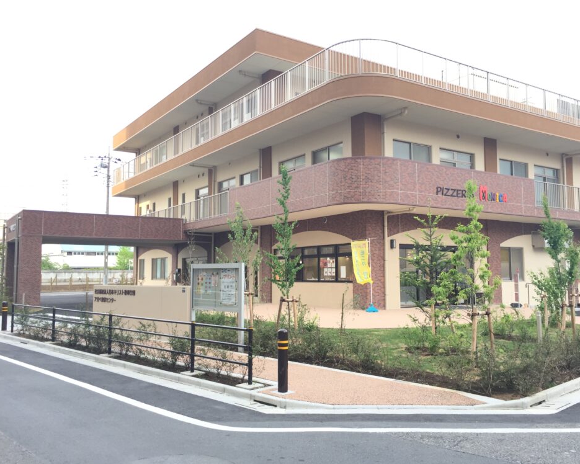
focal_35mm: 31
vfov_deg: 47.1
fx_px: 532
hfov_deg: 57.1
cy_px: 232
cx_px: 312
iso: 32
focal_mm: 4.15
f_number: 2.2
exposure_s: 1/120
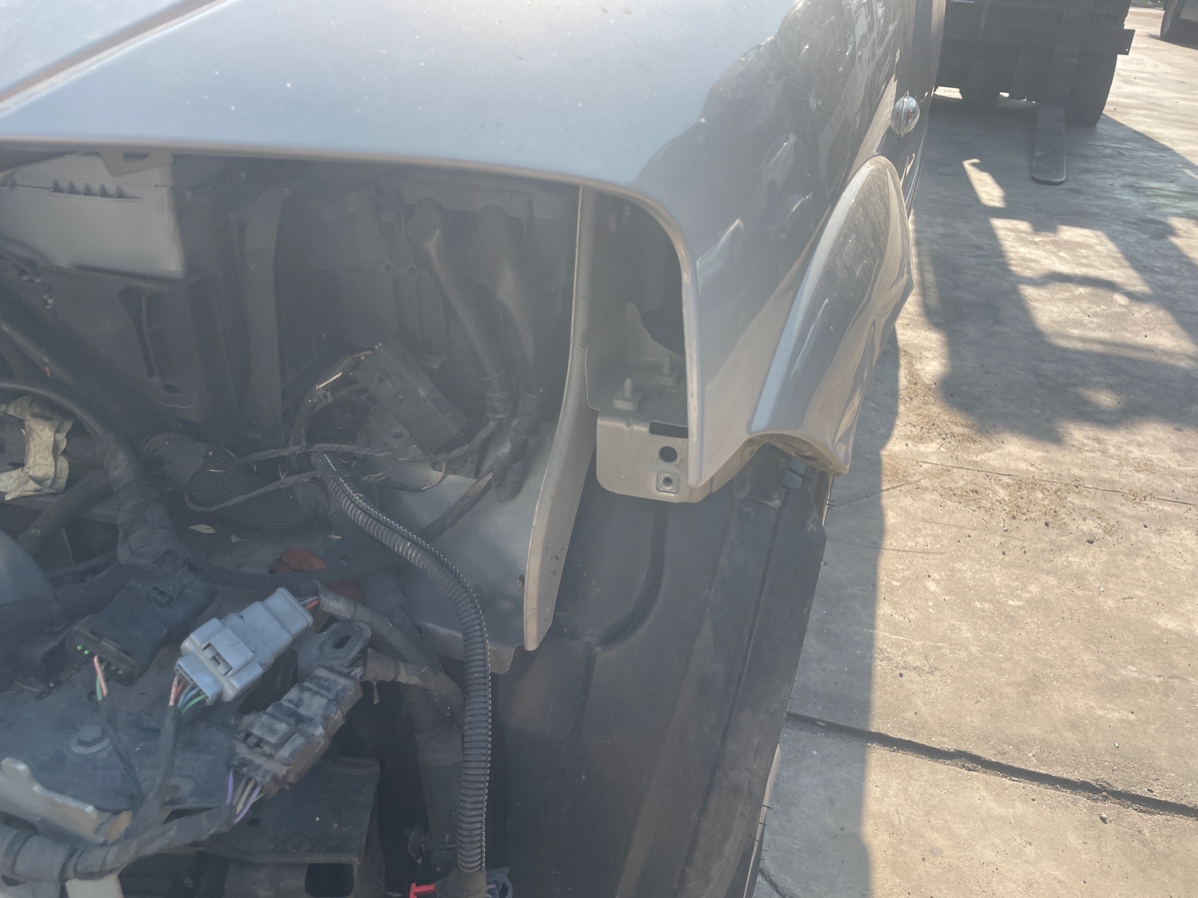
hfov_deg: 67.3
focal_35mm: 26
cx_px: 599
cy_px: 449
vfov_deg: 53.1
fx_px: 900
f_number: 1.6
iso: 32
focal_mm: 4.2
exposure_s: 1/1221
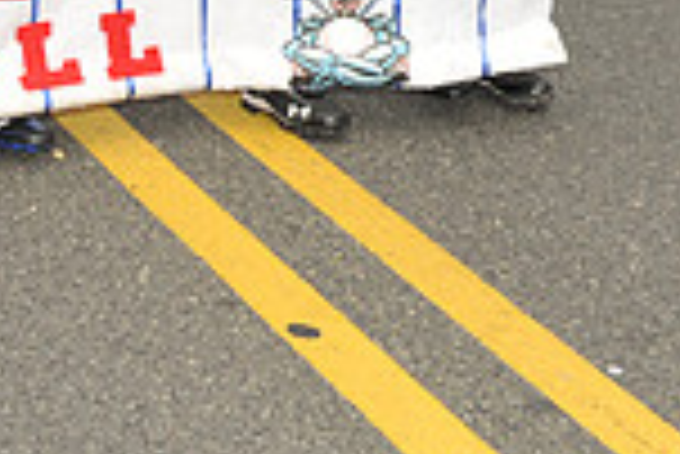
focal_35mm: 138
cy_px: -288
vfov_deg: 9.6
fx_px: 2609
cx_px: -230
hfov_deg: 14.2
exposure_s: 1/250
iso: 400
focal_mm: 36
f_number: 8
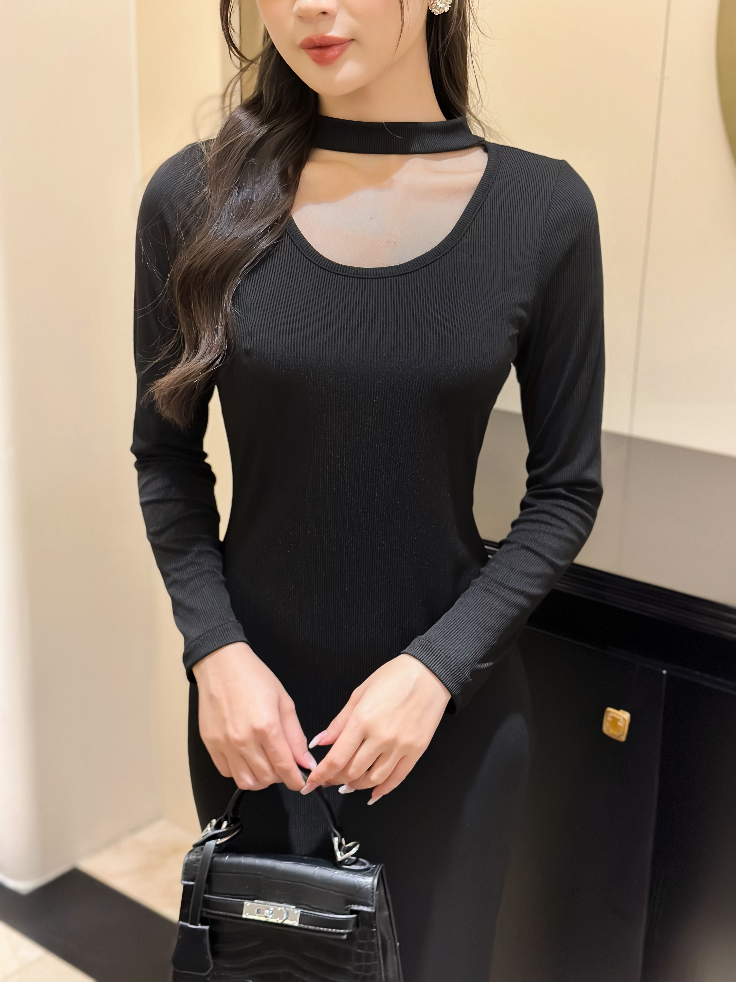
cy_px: 491
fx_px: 1361
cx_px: 368
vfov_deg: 39.7
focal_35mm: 48
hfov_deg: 30.3
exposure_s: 1/35
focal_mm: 6.86
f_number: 1.8
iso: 400
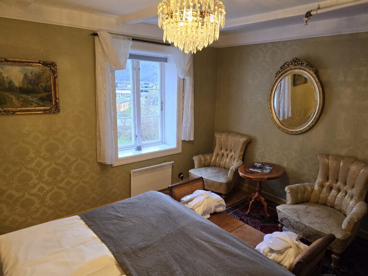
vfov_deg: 58.9
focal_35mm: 23
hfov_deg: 73.9
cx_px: 184
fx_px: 245
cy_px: 138
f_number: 1.7
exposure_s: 1/100
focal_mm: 6.3
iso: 250
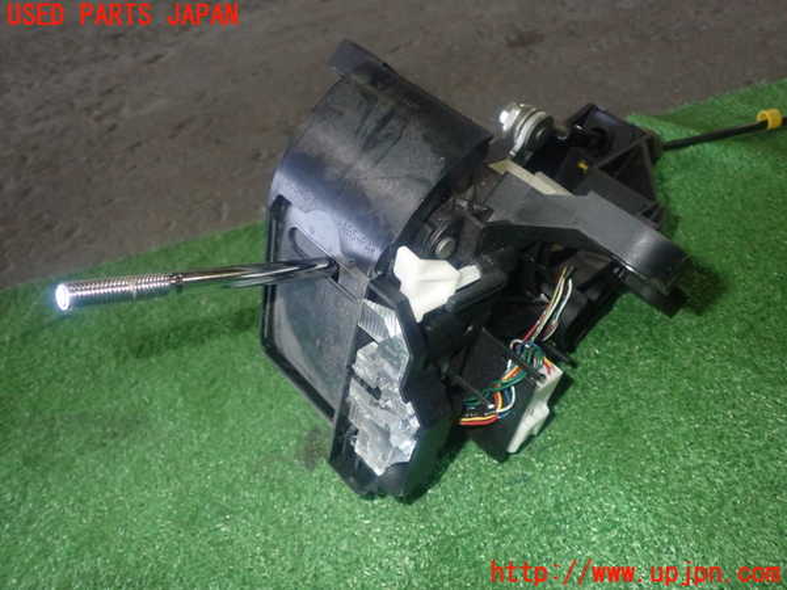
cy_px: 295
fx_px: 682
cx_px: 394
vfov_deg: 46.8
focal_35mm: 30
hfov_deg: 60.0
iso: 640
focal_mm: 5.4
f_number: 6.3
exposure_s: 1/30
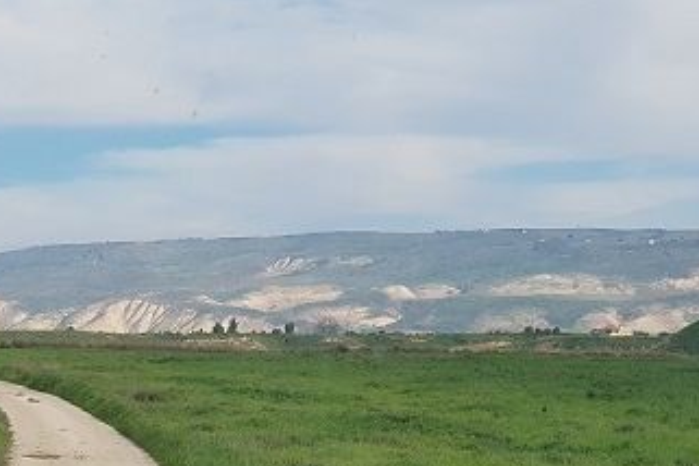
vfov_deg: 13.3
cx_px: 71
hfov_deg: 19.6
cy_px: 418
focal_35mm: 102
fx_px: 1980
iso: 25
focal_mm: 6
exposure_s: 1/694
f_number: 2.4
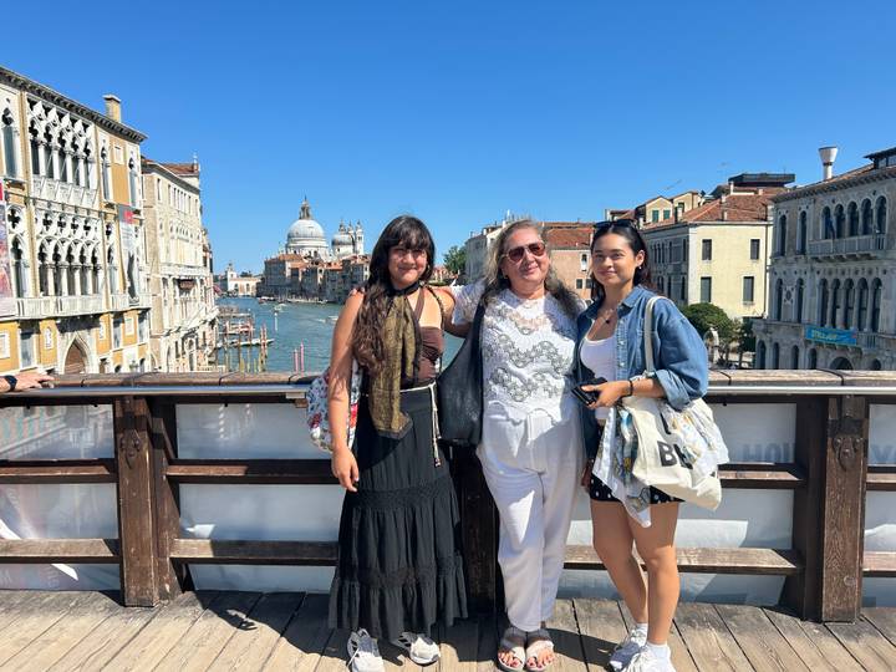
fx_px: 673
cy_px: 336
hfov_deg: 67.3
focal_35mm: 26
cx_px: 448
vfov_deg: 53.1
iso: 50
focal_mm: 5.7
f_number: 1.5
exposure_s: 1/4444
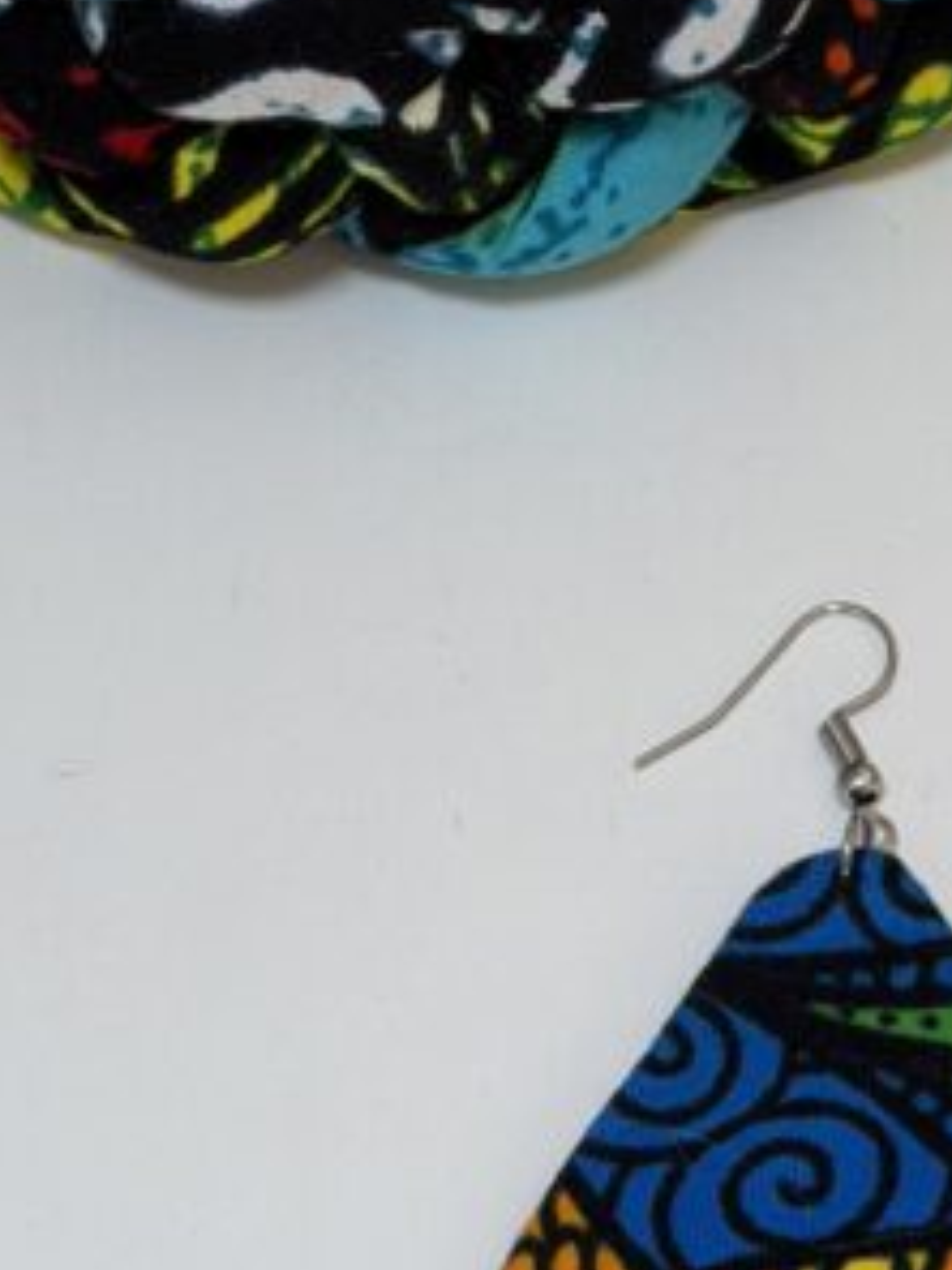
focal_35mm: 166
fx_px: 6087
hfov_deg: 8.9
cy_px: 137
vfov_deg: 11.8
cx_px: 1089
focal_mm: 6.76
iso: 50
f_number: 1.78
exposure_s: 1/148
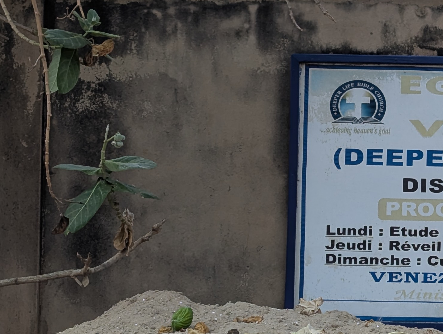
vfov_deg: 11.2
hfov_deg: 14.1
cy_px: 130
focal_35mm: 133
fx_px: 1705
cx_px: 598
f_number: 1.85
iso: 37
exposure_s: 1/1287
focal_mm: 6.81
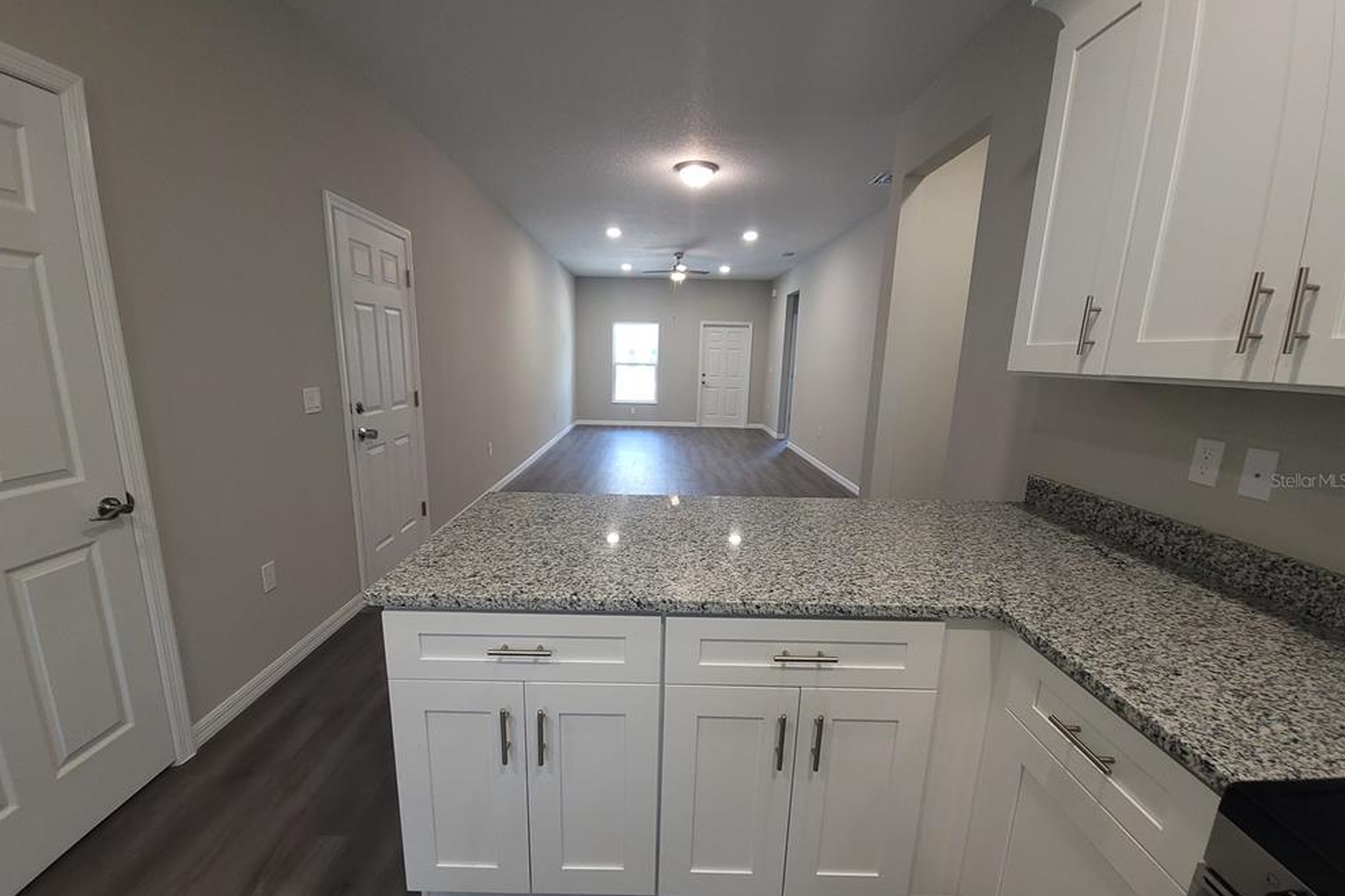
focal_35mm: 14
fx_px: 523
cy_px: 480
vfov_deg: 81.1
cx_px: 657
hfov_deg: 104.2
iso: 125
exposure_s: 1/24
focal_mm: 2.2
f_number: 2.2
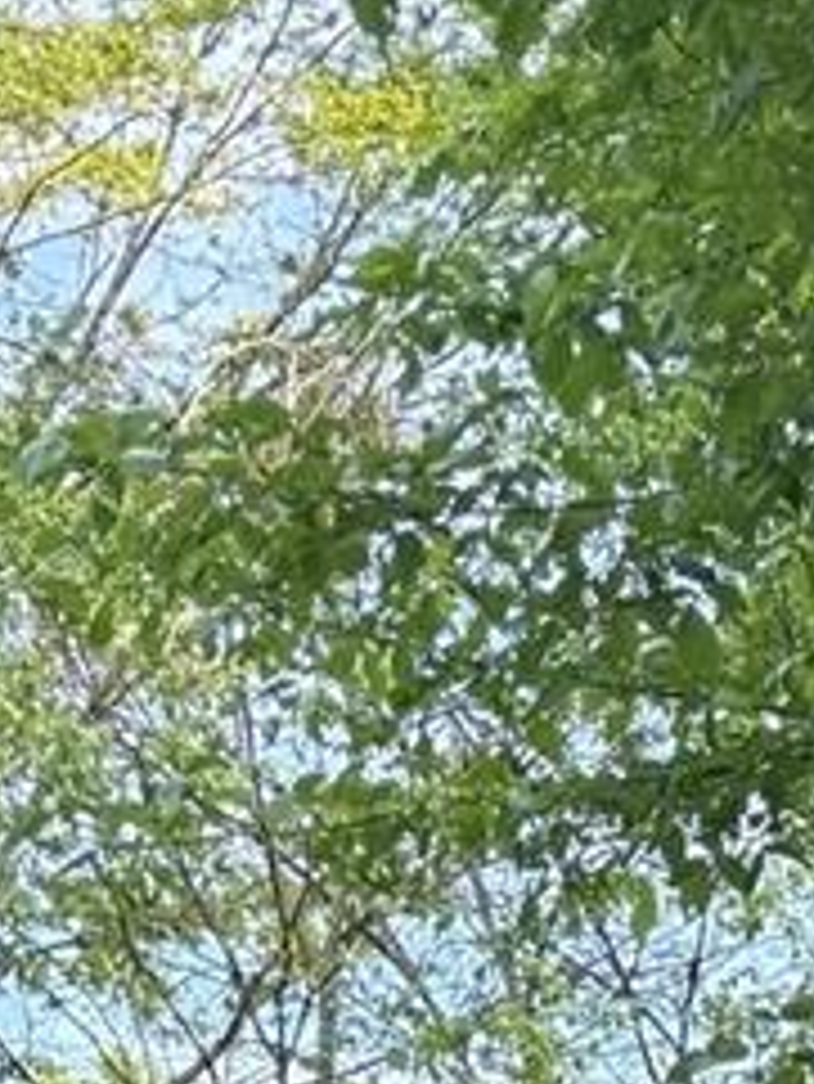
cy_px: 3117
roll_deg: -0.4
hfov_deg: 8.7
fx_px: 4793
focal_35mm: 153
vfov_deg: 10.1
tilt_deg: -7.6
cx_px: 2055
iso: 80
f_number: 1.78
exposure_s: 1/584
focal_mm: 6.76
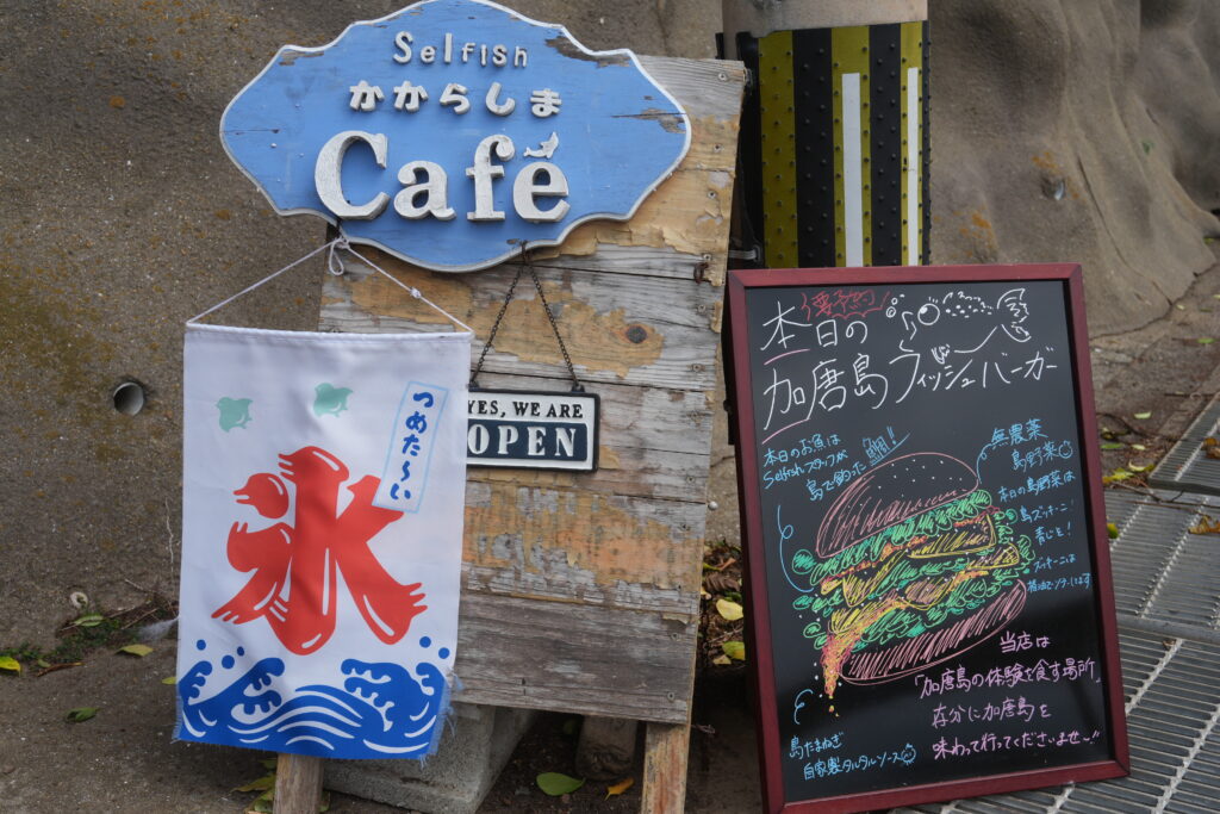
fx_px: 1474
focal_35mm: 44
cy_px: 407
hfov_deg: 45.0
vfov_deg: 30.9
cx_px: 610
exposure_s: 1/500
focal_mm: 29
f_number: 5.6
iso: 100
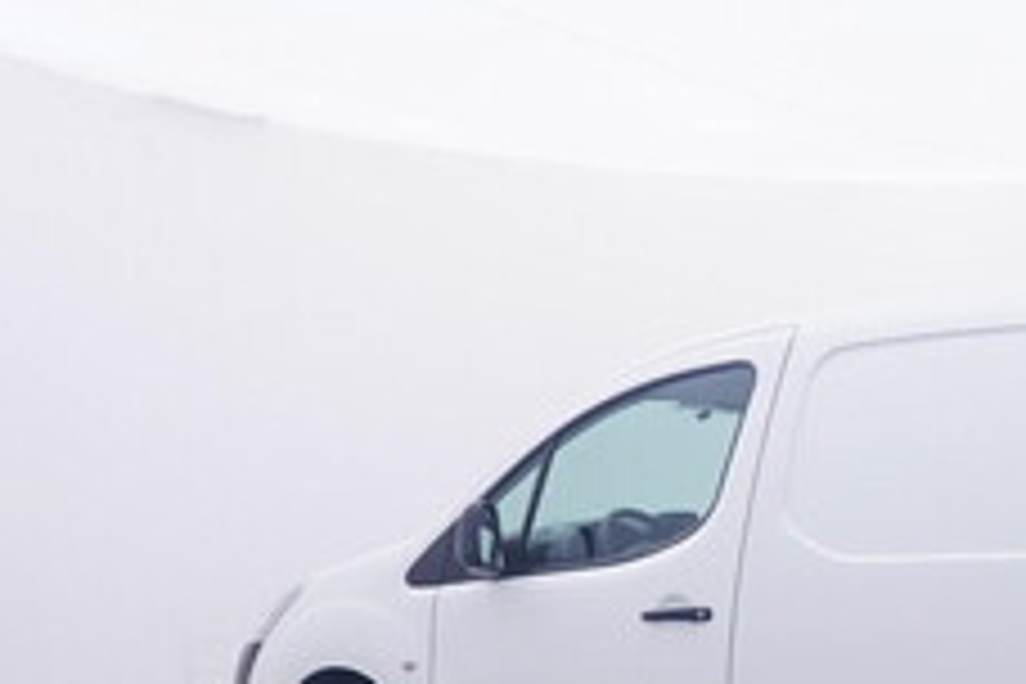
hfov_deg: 35.1
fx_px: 1545
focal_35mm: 54
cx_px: 871
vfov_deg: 24.3
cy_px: 605
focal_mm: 15
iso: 200
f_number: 5
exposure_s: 1/80
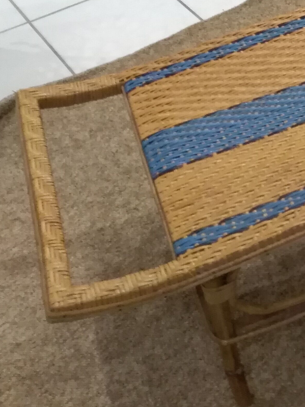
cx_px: 484
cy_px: 16
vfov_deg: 26.9
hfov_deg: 18.4
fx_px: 811
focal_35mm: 69
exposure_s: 1/25
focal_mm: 3.54
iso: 838
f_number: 2
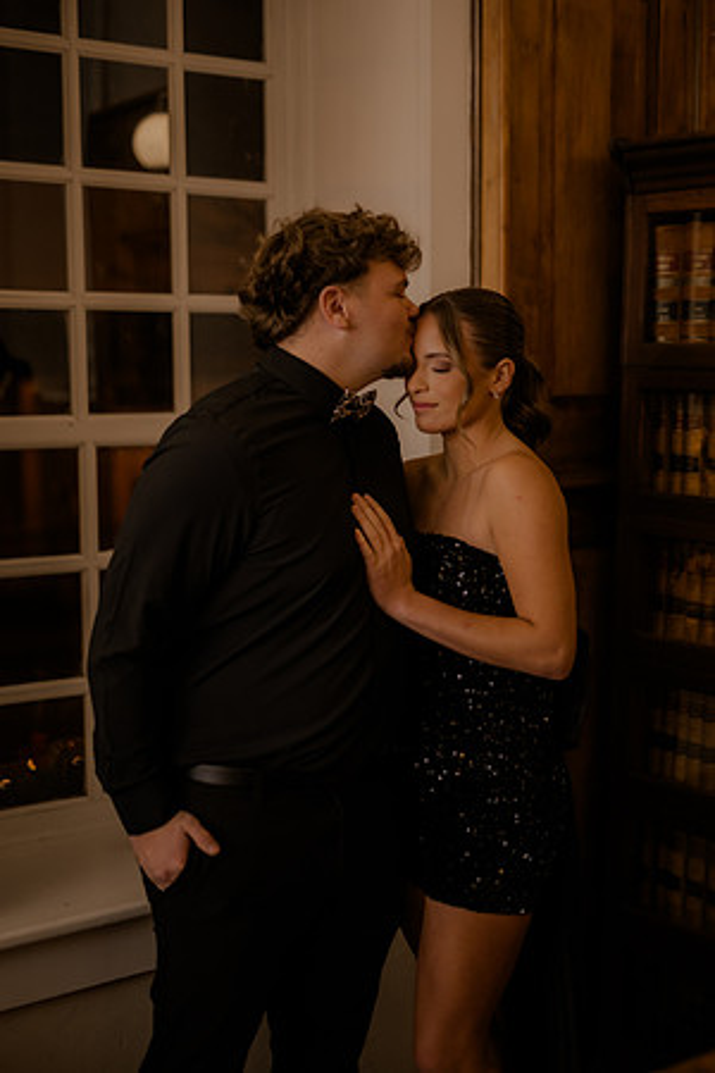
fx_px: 1489
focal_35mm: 50
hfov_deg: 27.0
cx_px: 358
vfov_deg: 39.6
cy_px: 536
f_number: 1.4
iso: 320
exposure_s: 1/200
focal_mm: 50
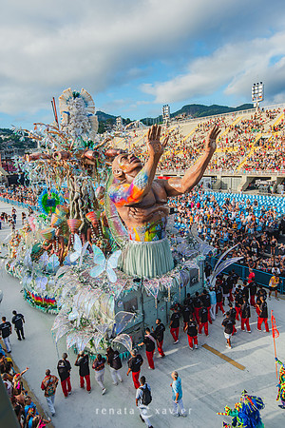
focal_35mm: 24
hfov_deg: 53.1
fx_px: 285
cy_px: 214
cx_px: 142
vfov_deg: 73.7
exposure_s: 1/1000
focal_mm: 24
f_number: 4
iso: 200
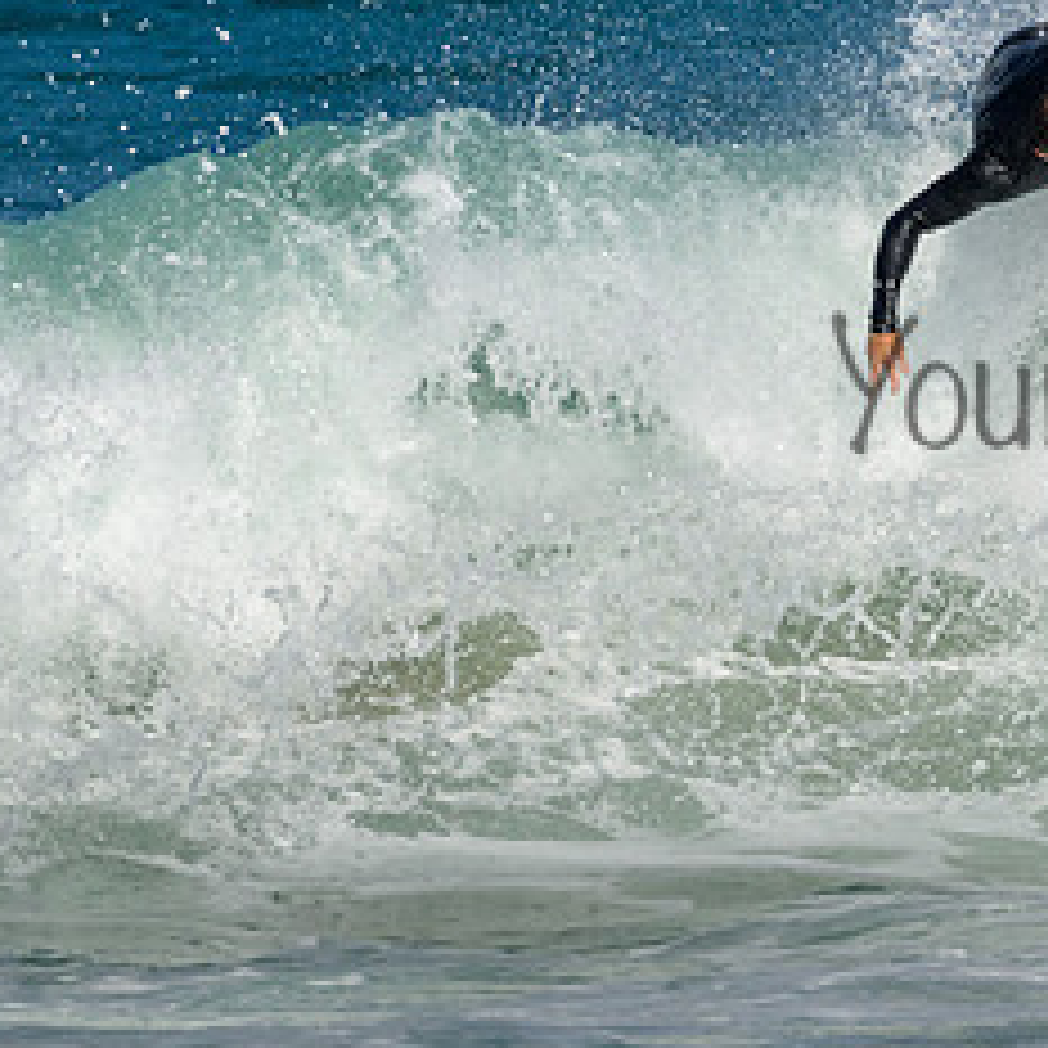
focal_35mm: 1946
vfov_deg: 0.9
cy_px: 351
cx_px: 1188
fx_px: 66655
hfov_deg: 0.9
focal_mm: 800
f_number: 11
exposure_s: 1/2000
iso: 640
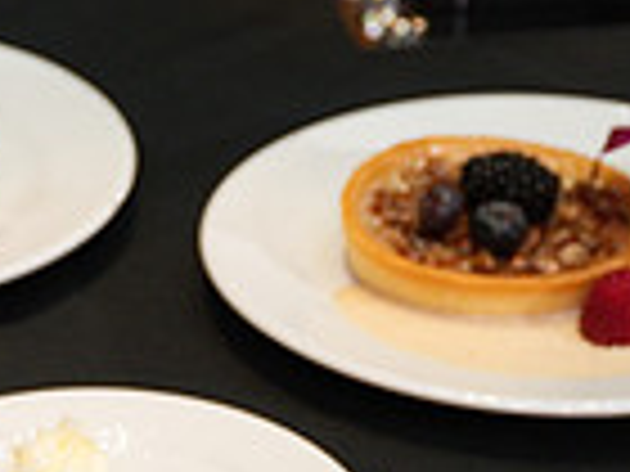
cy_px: 609
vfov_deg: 7.7
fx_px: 3476
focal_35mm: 191
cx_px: -279
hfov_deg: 10.1
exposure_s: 1/100
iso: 1600
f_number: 4
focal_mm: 48
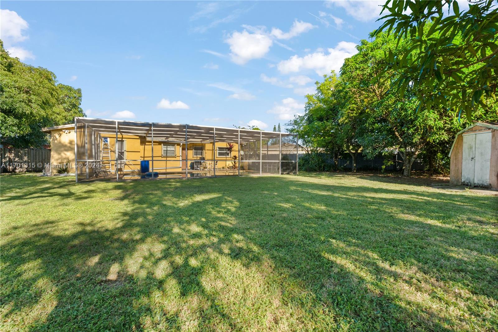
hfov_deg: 97.6
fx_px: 218
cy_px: 166
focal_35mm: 16
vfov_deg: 74.6
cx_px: 249
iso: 250
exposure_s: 1/25
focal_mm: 10.5
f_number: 9
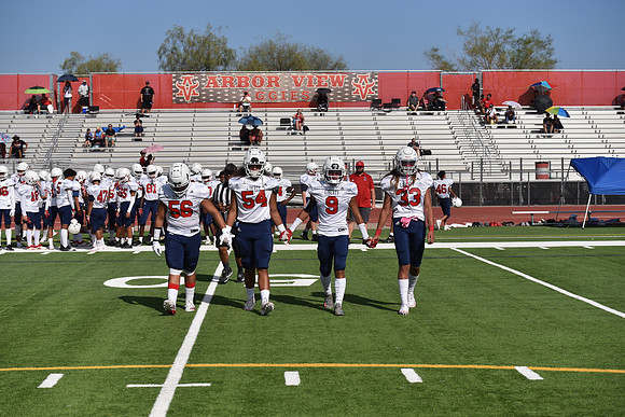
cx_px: 312
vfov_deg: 19.5
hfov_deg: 28.8
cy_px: 208
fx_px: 1216
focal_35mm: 70
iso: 180
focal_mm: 70
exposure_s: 1/4000
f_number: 4
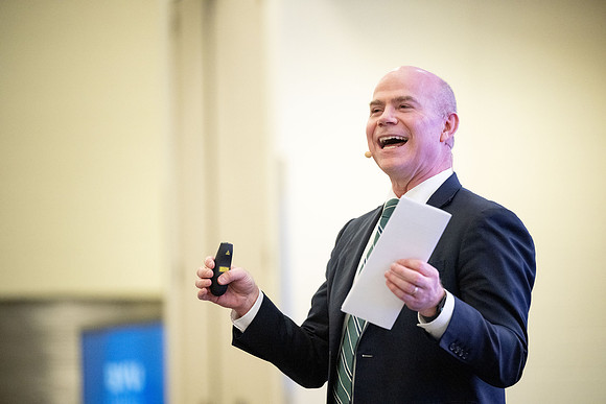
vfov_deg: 6.9
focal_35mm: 200
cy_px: 202
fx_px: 3367
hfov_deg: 10.3
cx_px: 303
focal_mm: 200
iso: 8000
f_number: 2.8
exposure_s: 1/500
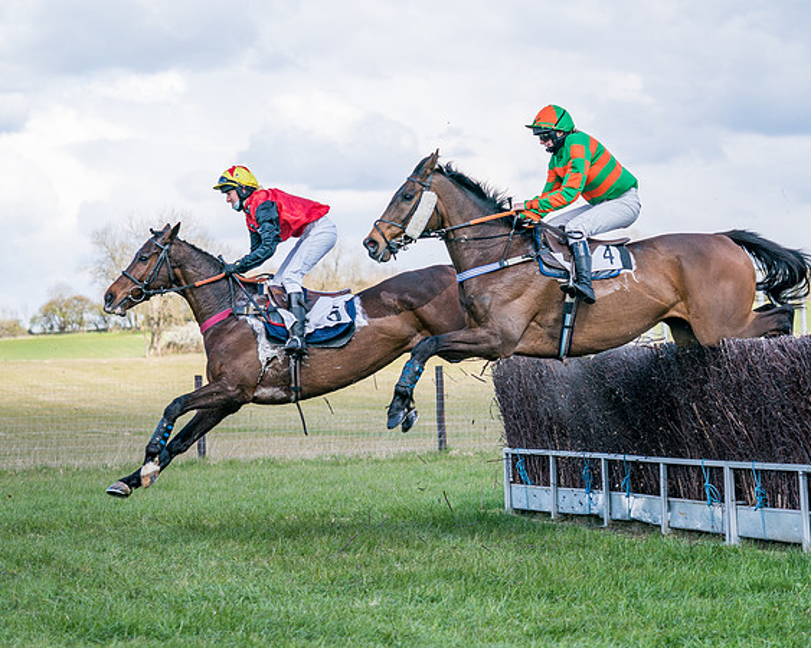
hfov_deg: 18.2
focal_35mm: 105
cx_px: 416
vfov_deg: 14.6
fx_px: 2528
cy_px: 318
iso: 200
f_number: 4
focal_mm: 80
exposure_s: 1/1600
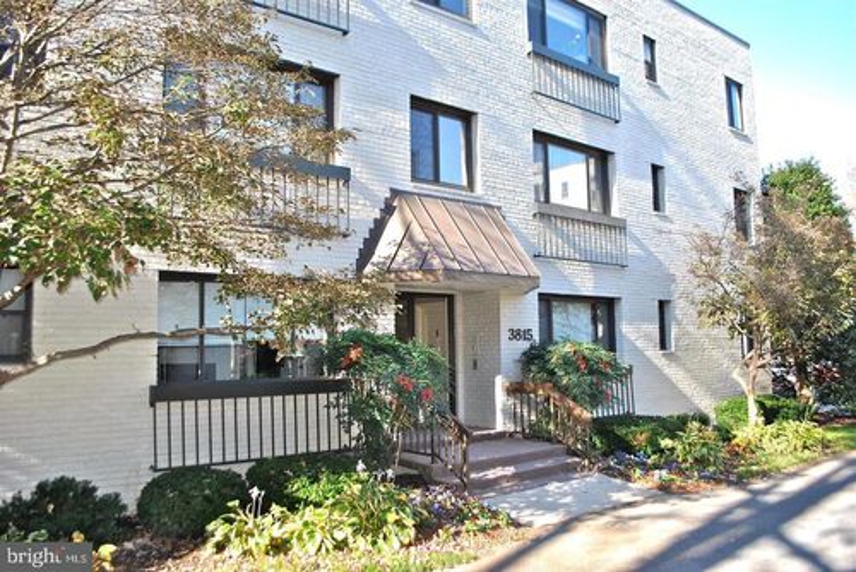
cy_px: 286
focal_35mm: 27
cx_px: 428
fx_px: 642
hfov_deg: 67.4
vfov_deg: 48.0
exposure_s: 1/200
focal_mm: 18
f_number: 4
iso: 100
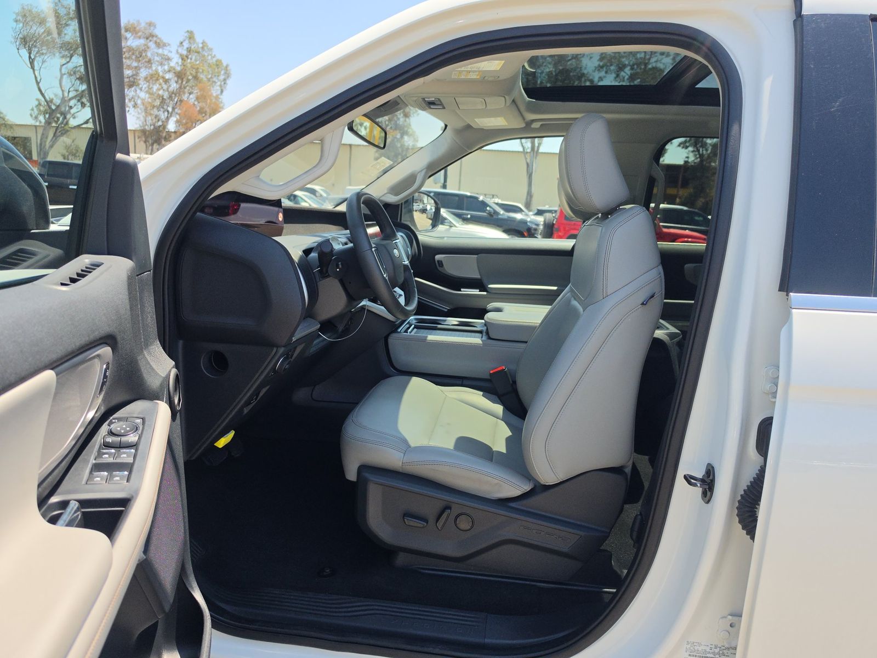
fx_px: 583
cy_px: 329
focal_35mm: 23
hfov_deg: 73.9
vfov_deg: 58.9
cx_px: 438
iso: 63
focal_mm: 6.5
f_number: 1.4
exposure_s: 1/2993
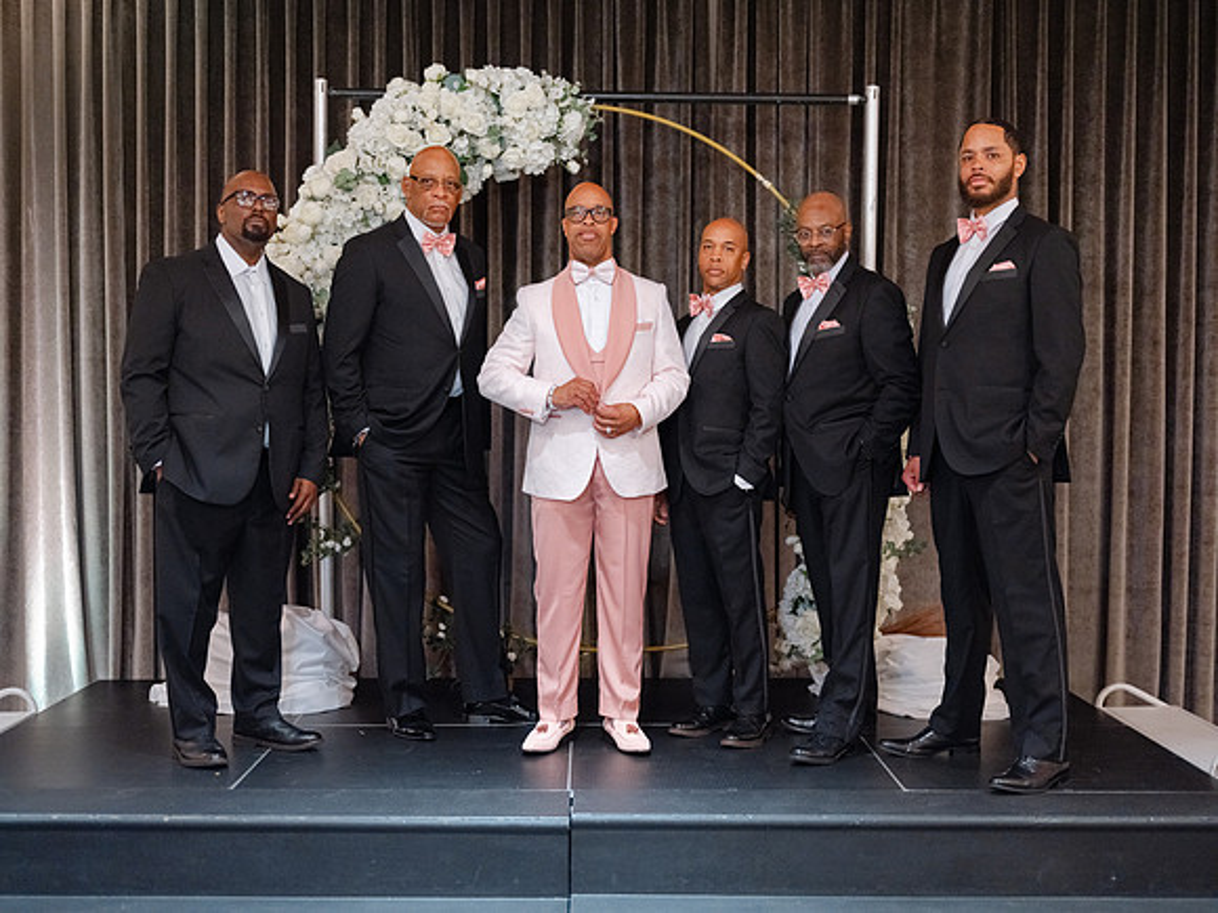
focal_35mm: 45
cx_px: 603
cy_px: 458
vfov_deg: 32.3
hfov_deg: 42.2
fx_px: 1577
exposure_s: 1/250
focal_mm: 55
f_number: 1.7
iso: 5000
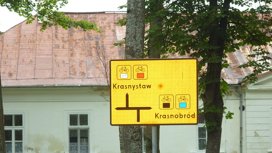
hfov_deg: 17.4
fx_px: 887
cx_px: 136
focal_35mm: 123
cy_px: 93
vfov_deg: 9.8
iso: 320
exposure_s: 1/60
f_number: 6.5
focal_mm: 20
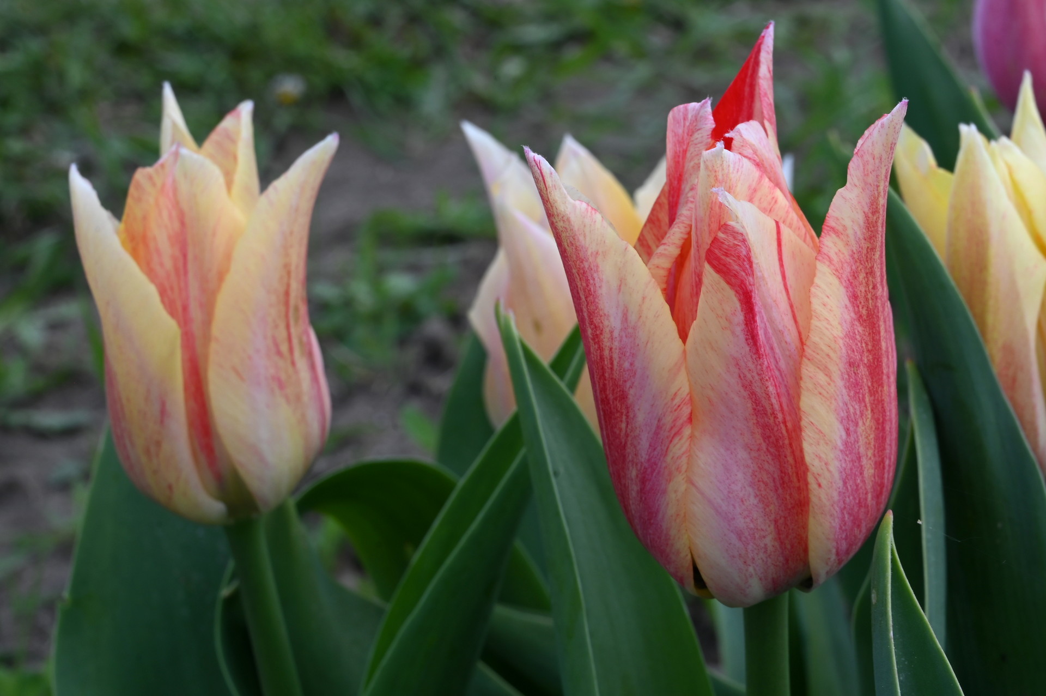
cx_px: 523
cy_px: 348
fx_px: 2032
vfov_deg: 19.4
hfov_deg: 28.9
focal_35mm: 70
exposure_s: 1/60
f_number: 16
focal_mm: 70
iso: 200
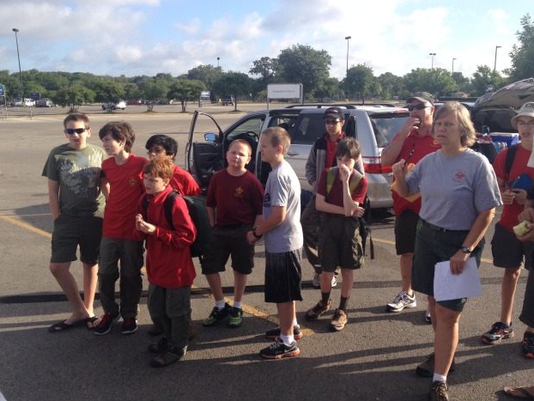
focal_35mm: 36
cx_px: 263
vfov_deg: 39.7
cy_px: 200
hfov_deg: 51.3
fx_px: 556
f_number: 2.4
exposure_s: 1/1022
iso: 50
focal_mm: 4.28
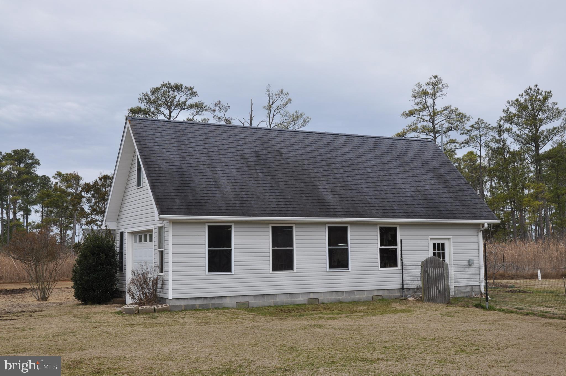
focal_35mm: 45
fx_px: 707
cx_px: 283
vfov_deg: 29.8
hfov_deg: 43.7
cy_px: 188
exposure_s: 1/125
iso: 200
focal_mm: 30
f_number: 11
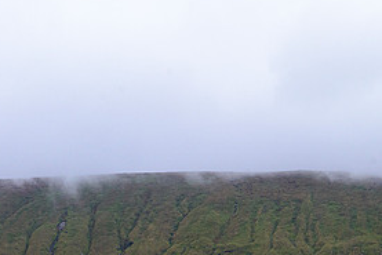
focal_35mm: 138
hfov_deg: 14.6
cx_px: 368
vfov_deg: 9.9
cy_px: 224
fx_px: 1465
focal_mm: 66
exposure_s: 1/80
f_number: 8
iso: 900
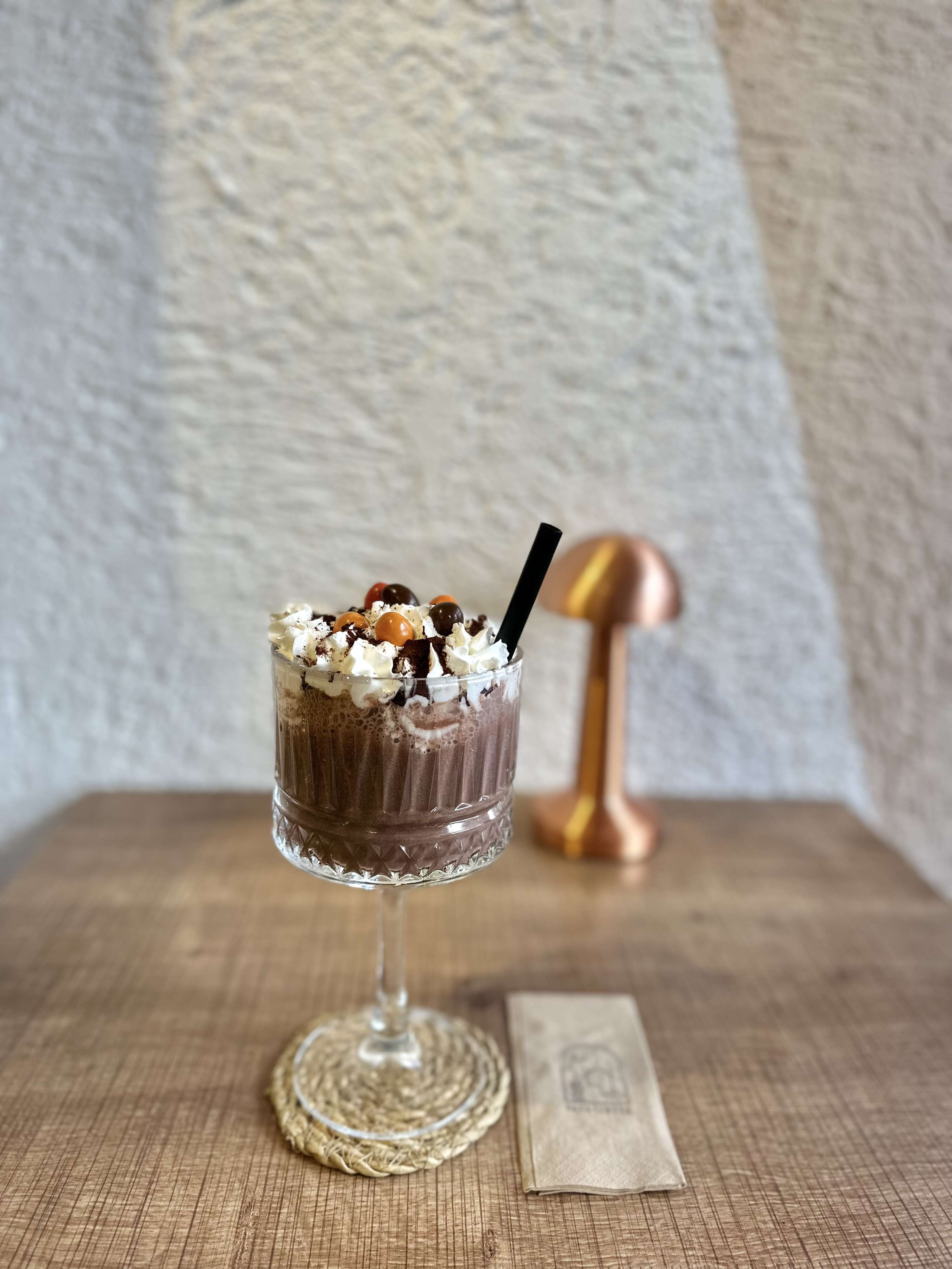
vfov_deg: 71.6
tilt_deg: -15.0
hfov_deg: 56.8
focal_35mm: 24
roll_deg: -2.0
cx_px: 476
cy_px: 634
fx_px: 880
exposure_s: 1/230
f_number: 1.78
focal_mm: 6.86
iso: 64
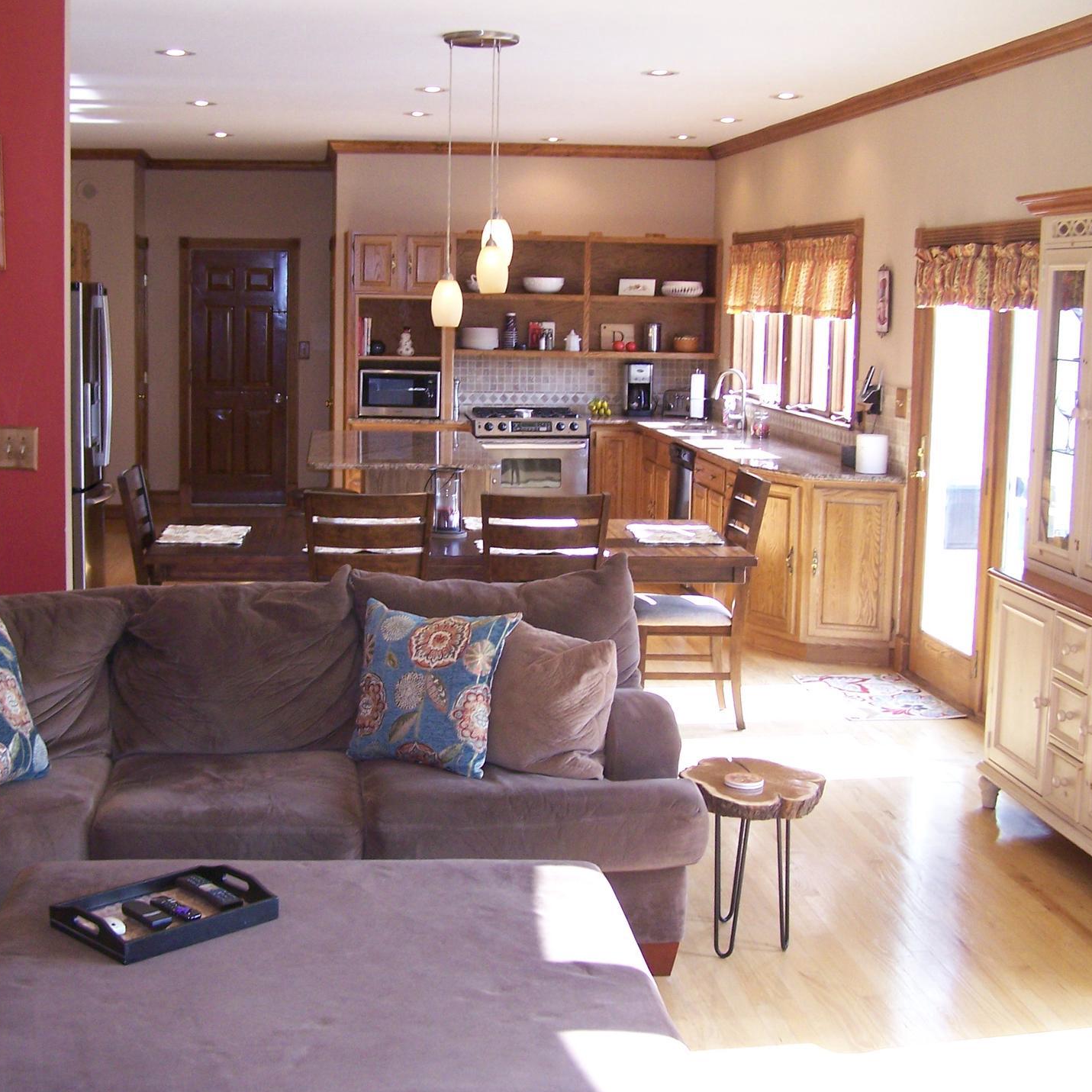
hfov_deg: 35.3
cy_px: 524
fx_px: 1713
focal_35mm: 48
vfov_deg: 35.4
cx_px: 488
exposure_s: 1/60
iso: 160
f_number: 2.8
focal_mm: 6.3
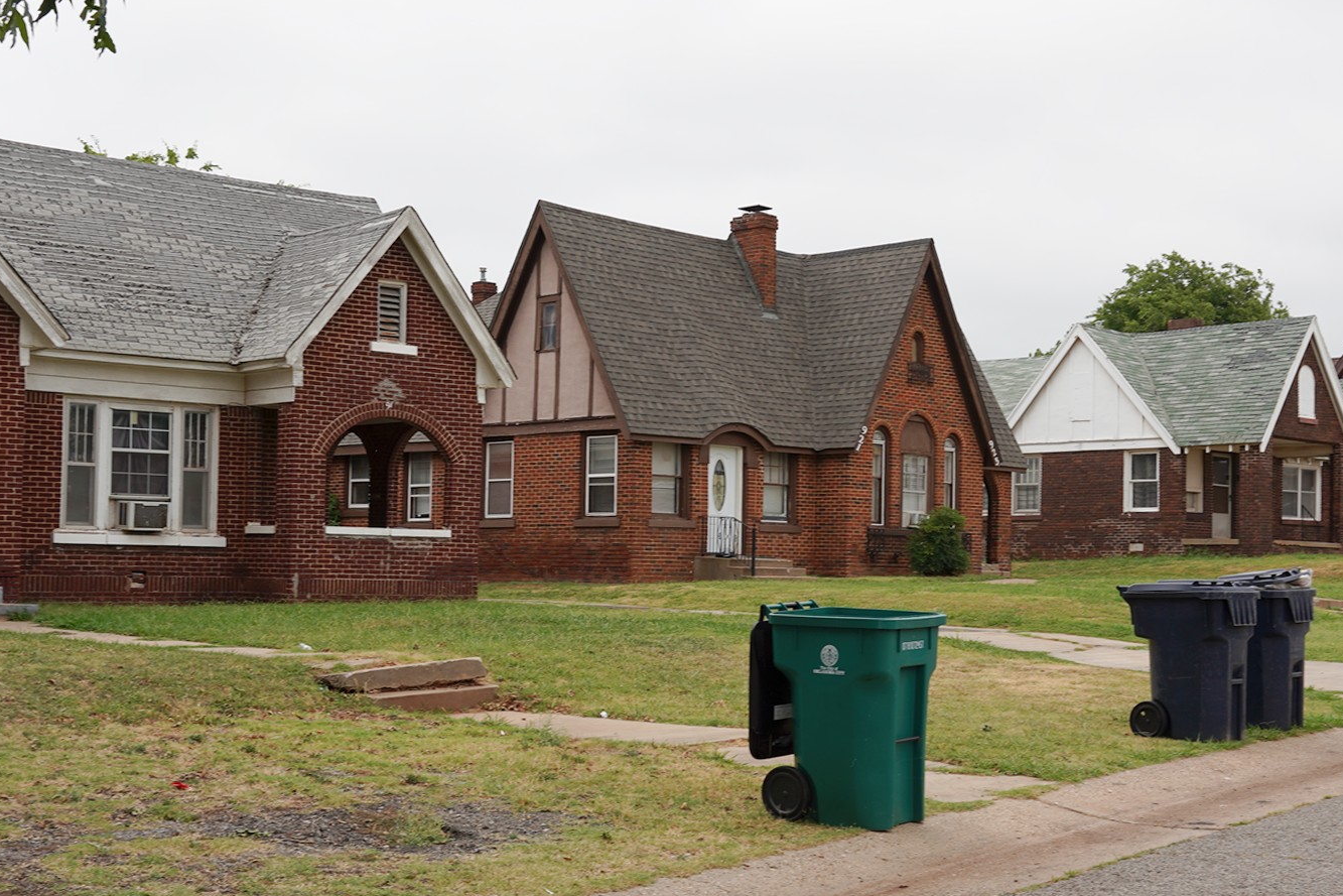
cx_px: 632
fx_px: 1567
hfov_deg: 46.4
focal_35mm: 42
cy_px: 440
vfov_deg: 31.9
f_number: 7.1
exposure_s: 1/100
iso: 100
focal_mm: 28
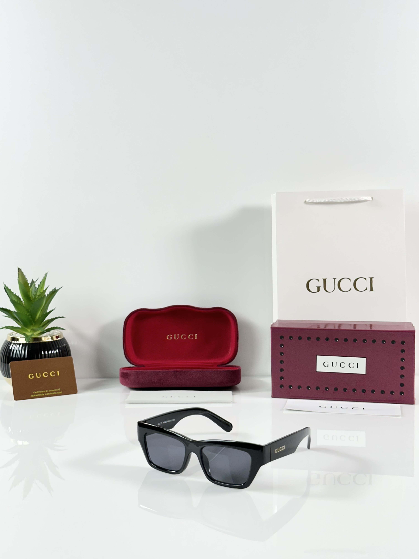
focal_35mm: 48
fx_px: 775
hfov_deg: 30.3
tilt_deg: -5.3
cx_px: 210
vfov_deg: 39.7
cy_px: 280
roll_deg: +0.0
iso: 80
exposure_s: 1/100
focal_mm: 6.86
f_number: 1.78
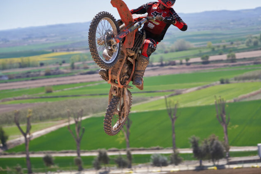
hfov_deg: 17.2
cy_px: 72
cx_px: 139
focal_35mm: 119
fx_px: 862
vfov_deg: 11.5
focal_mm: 97
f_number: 2.8
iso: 400
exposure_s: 1/5000
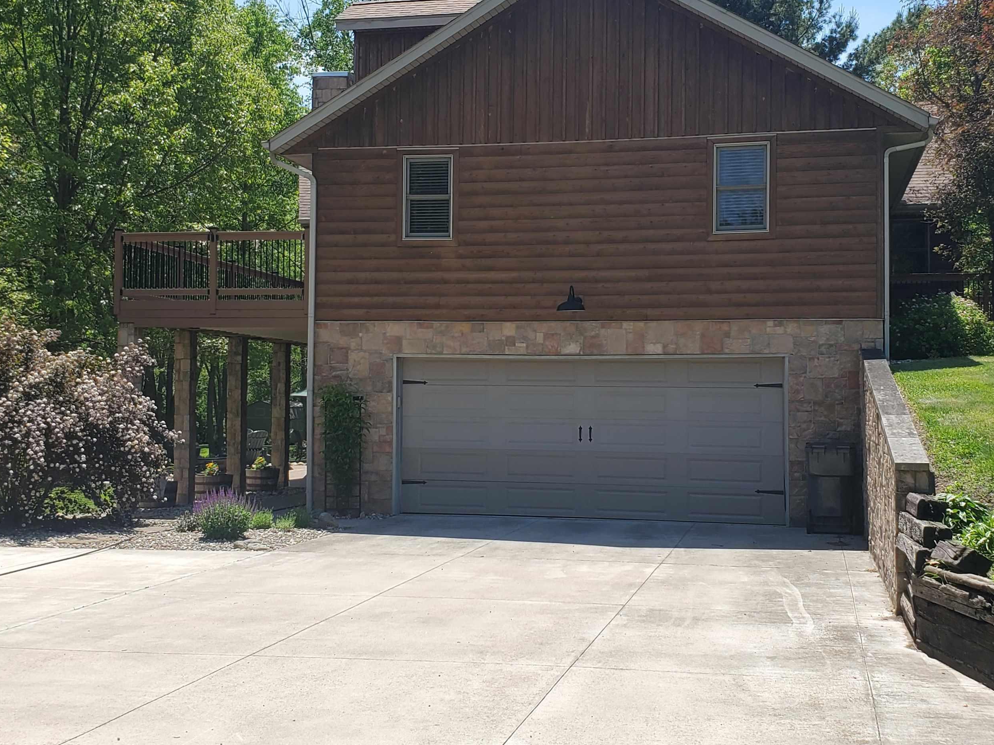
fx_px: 919
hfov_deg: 56.8
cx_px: 505
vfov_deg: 44.1
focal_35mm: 32
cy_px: 350
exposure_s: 1/1108
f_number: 2.4
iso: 50
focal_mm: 4.3
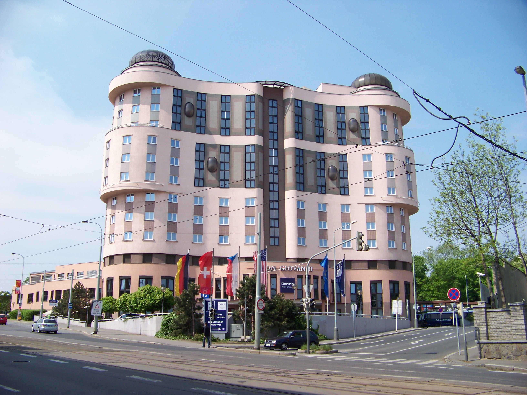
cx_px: 264
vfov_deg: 39.7
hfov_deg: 51.4
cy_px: 198
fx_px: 548
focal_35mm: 36
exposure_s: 1/1000
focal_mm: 5.85
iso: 64
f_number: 2.8
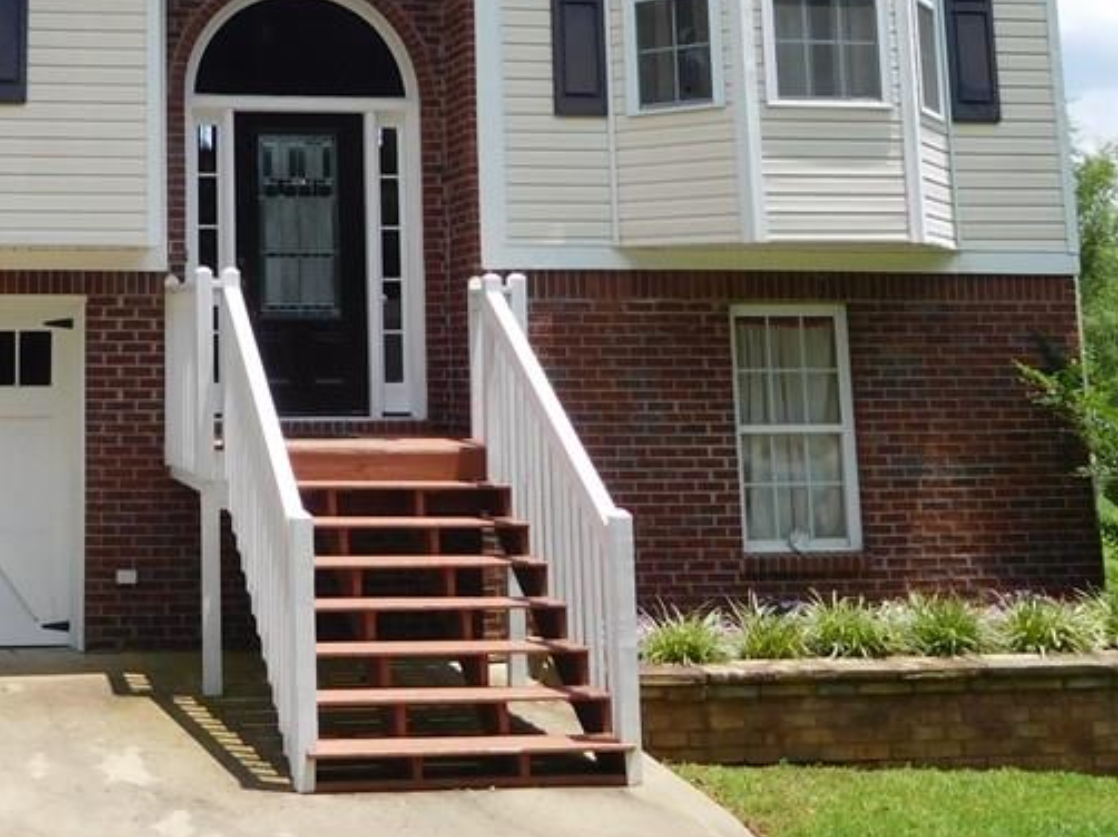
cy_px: 80
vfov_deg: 27.5
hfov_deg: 35.6
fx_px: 1646
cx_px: 138
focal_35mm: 51
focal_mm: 4.5
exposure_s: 1/1000
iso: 125
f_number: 3.4
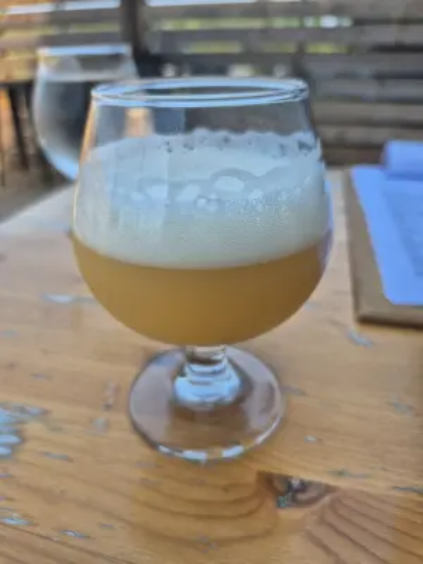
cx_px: 212
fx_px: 375
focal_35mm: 23
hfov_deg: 58.9
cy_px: 282
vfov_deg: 73.9
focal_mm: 5.4
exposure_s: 1/473
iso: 25
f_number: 1.8
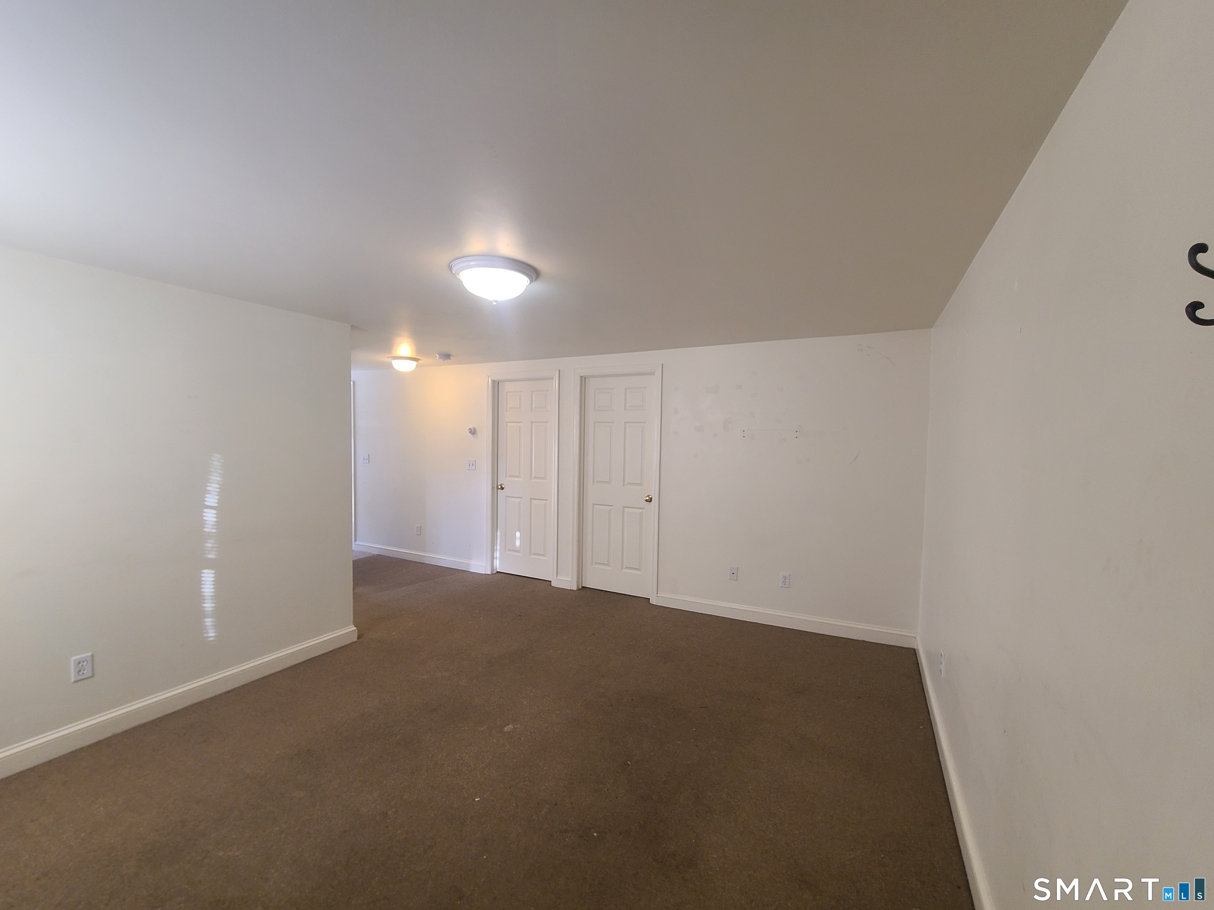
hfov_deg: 106.2
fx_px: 456
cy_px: 455
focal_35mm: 13
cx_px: 607
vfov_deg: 89.9
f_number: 2.2
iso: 160
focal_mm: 2.2
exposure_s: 1/60
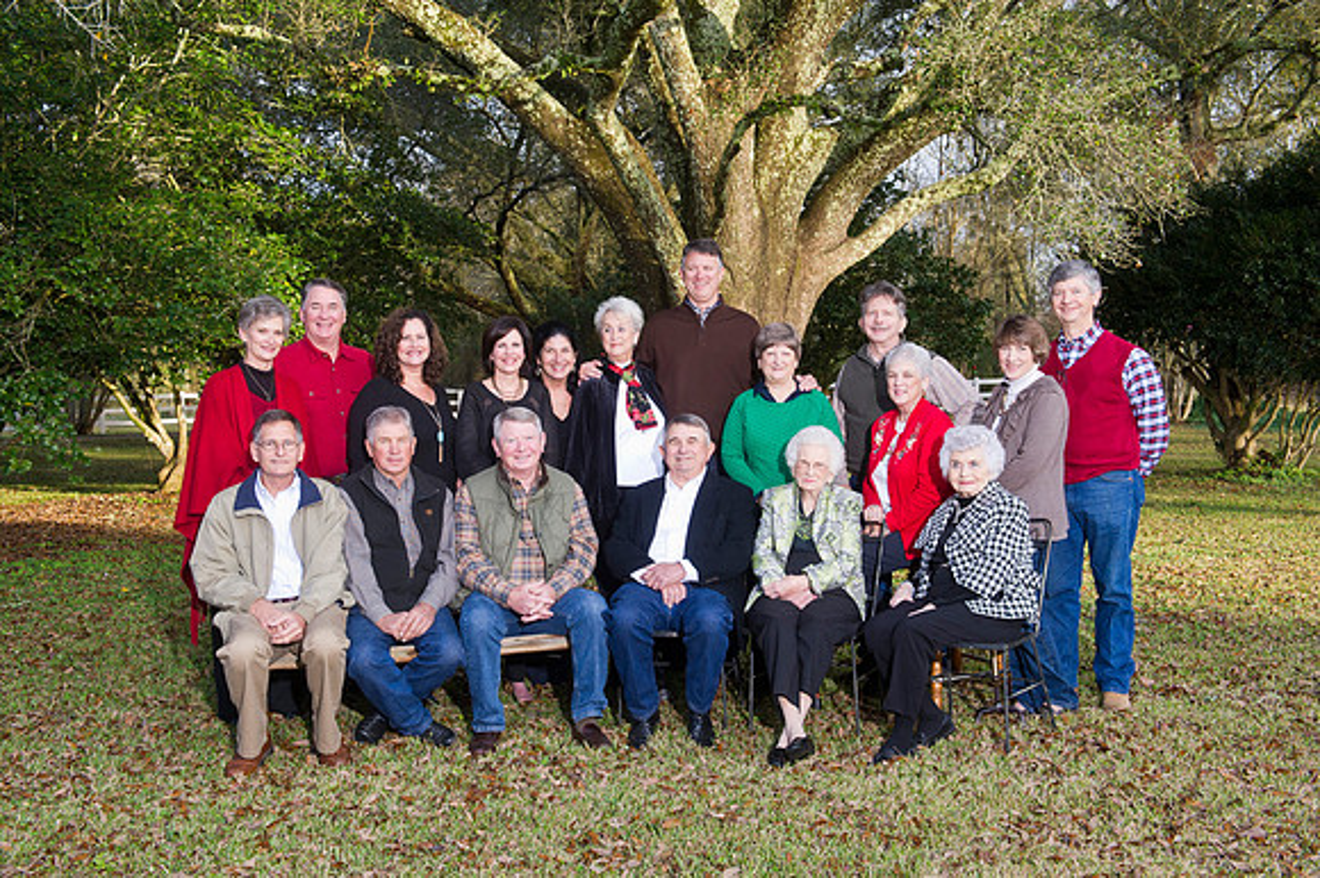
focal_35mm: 40
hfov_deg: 48.5
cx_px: 660
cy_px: 439
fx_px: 1466
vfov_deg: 33.4
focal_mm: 40
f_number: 8
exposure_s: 1/200
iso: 1000
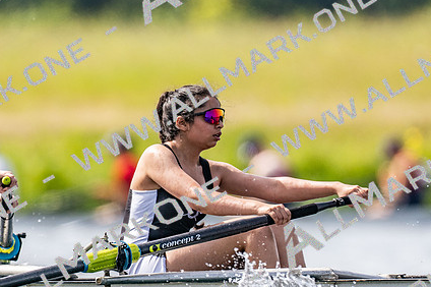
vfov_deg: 1.1
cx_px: 196
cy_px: 174
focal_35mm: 1230
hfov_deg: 1.7
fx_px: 14714
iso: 280
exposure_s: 1/2500
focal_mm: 600
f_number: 5
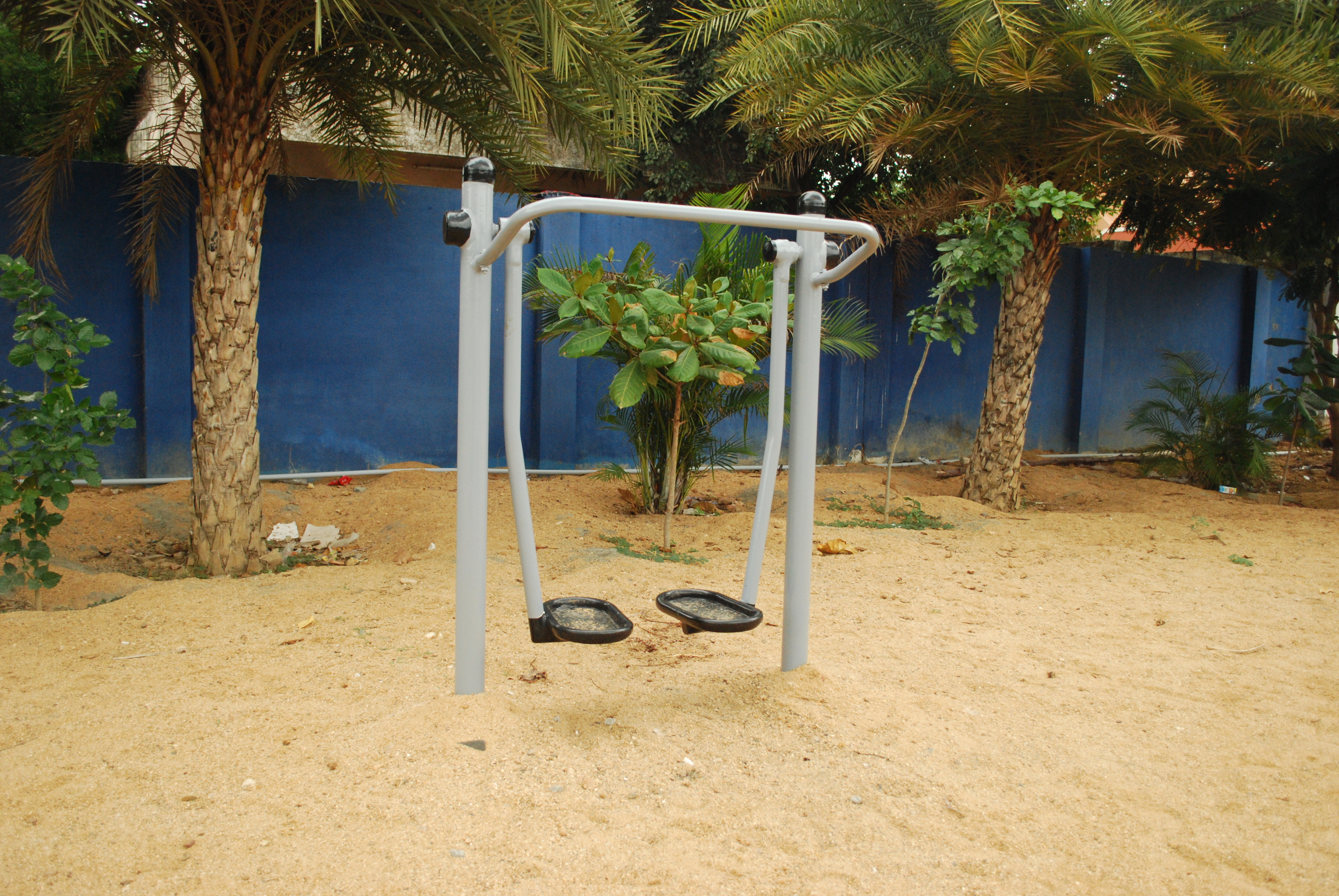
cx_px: 670
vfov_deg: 43.7
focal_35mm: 30
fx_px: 1117
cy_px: 448
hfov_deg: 61.9
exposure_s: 1/640
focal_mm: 20
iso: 800
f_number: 4
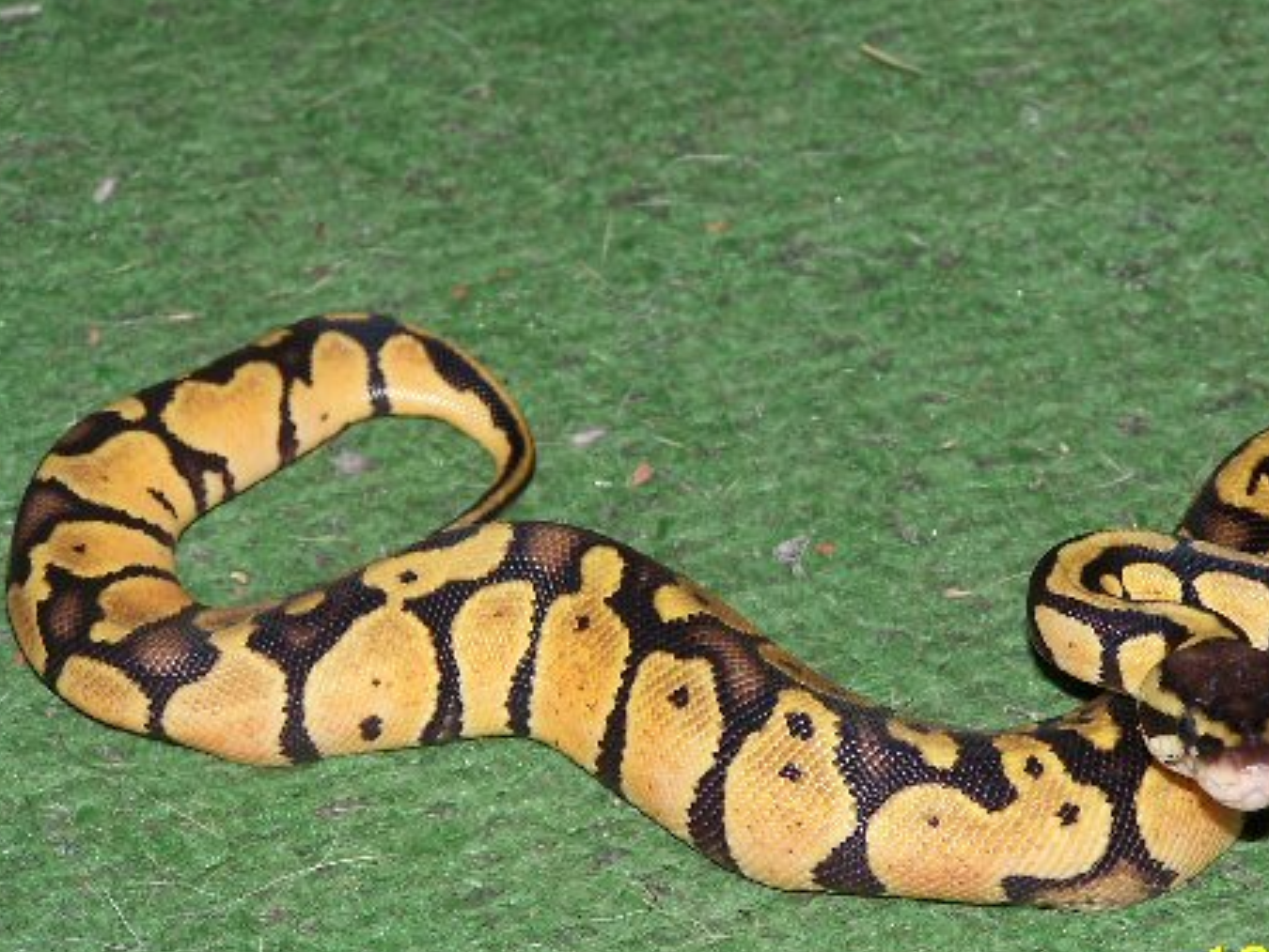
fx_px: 7776
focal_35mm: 212
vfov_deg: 7.0
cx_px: 801
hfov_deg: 9.3
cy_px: 496
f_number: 3.2
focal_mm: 26.4
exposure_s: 1/125
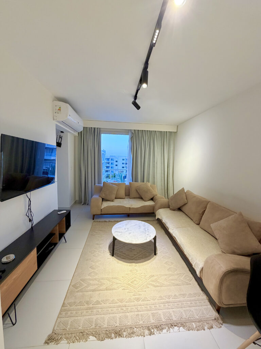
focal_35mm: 14
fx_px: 141
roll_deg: -2.4
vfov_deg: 102.1
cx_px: 130
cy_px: 174
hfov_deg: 85.7
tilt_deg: -6.3
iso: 160
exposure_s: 1/100
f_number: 2.2
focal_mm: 2.22
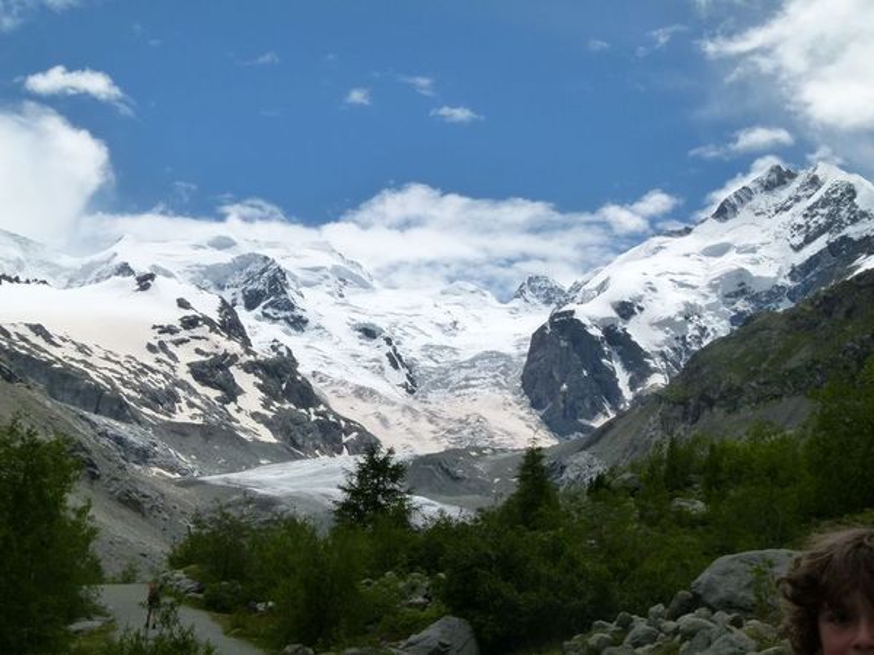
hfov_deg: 31.7
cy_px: 328
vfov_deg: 24.0
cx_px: 437
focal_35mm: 61
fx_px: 1540
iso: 160
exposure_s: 1/2000
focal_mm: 11
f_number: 5
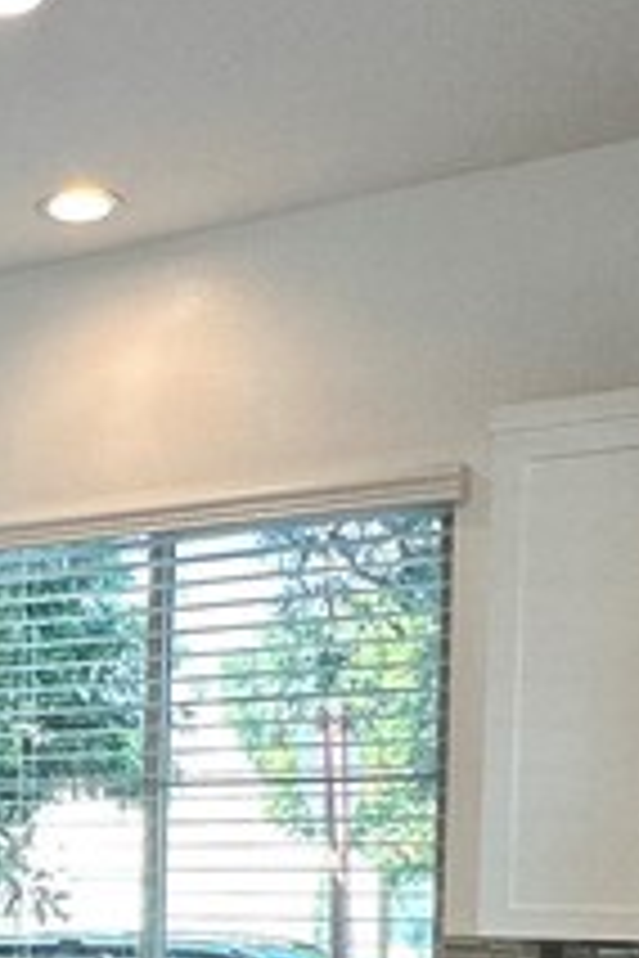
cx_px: -297
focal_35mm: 70
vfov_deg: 27.3
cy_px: 945
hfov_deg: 17.6
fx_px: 1864
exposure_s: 1/120
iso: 100
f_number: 2.2
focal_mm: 2.22
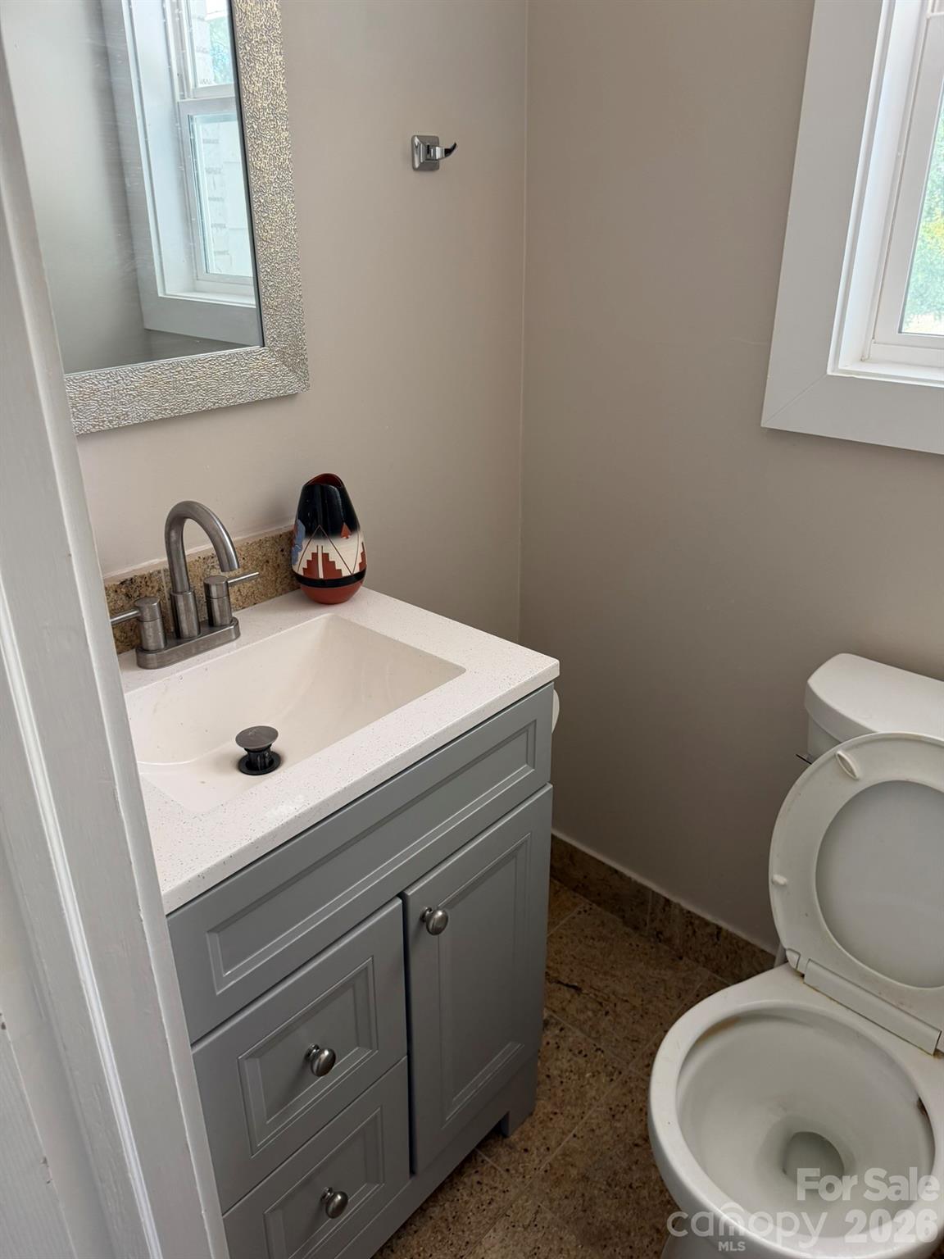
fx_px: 873
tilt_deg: -24.2
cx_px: 472
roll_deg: -0.5
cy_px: 630
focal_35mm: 24
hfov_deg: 56.8
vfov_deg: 71.6
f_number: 1.78
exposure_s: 1/96
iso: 200
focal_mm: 6.76
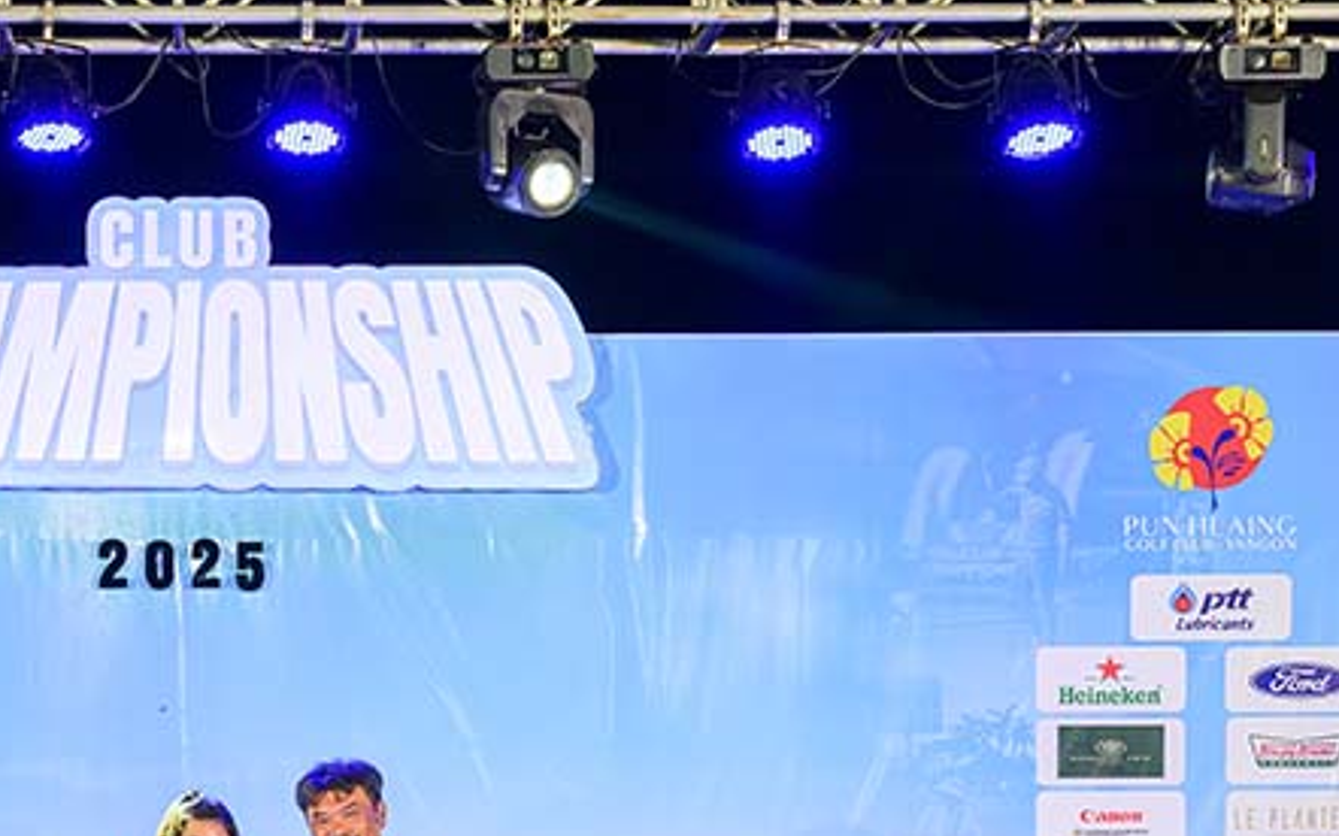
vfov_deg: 17.0
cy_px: 927
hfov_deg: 26.8
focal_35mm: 74
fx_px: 2704
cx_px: 109
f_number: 6.3
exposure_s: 1/125
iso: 1250
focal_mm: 33.5
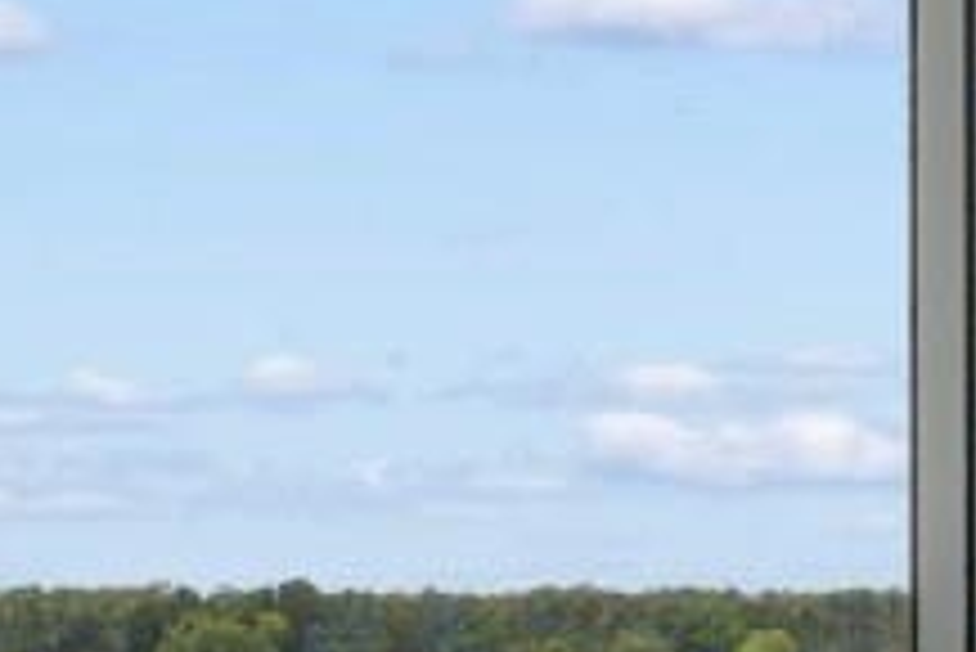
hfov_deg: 18.2
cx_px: 432
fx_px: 3038
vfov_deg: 12.1
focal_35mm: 112
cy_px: 612
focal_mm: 10
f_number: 8
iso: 100
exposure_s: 1/250
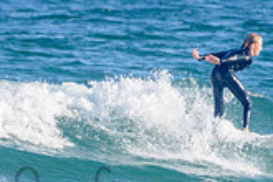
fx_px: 16379
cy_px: 151
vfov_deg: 0.6
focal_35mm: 2160
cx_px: -23
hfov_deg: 1.0
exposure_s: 1/2000
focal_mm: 500
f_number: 5.6
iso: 220
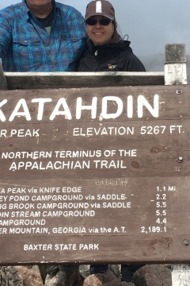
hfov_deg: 20.2
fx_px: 530
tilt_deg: -8.4
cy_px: 107
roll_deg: -1.7
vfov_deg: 30.0
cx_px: 135
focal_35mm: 67
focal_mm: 4.15
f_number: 2.2
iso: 25
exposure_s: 1/2331
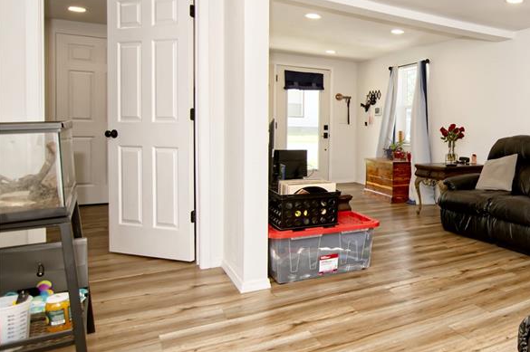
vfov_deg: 45.0
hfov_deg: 56.5
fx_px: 425
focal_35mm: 29
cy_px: 155
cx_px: 462
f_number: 2.8
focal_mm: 11
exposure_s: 1/800
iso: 640
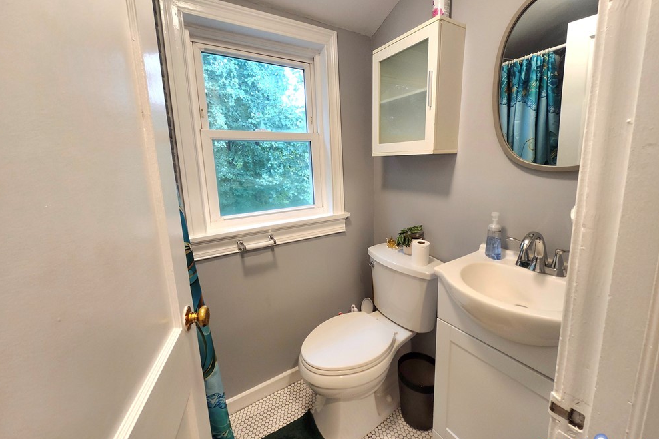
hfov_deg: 104.3
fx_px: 256
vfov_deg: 81.2
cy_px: 212
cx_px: 328
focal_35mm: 14
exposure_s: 1/60.2
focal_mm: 1.74
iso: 250
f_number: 2.2
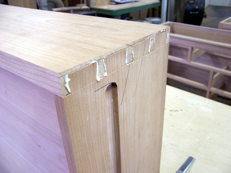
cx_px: 116
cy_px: 86
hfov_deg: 55.4
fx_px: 220
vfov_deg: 42.9
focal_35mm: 33
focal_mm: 5.5
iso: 140
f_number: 3.4
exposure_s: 1/20
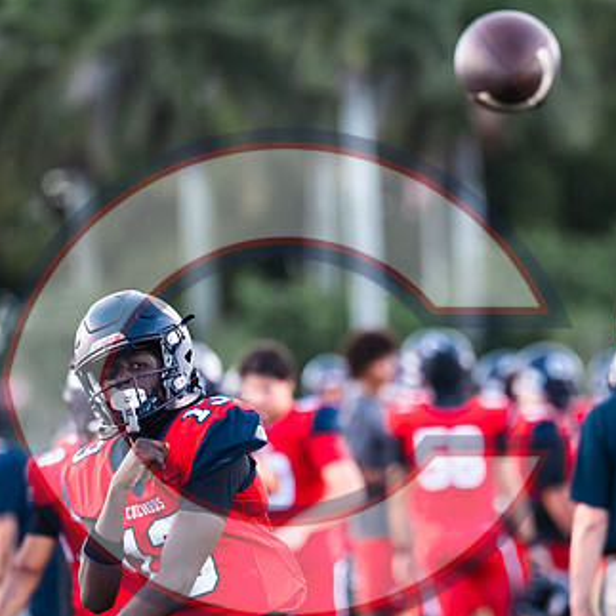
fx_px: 8214
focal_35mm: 408
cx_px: 320
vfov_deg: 4.3
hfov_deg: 4.3
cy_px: 418
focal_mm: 200
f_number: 2.8
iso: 2200
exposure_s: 1/1600
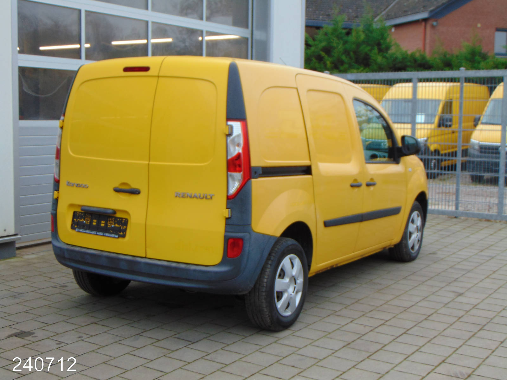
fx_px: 732
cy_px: 190
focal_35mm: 50
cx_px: 254
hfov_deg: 38.2
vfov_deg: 29.1
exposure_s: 1/160
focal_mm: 9
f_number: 3.5
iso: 80
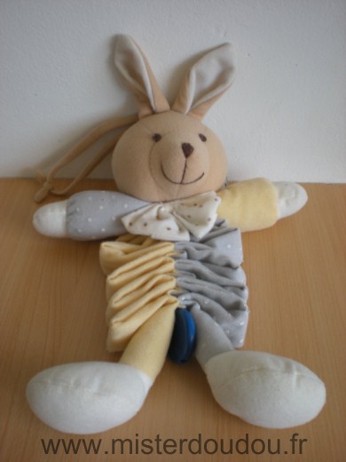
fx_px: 506
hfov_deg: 37.7
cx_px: 173
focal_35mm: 38
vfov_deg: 49.0
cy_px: 231
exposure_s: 1/39.6
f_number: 3.1
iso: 64
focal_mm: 6.3
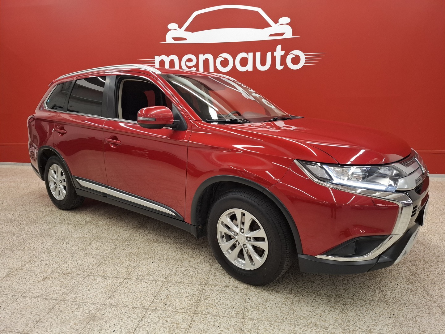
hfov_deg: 73.9
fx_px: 296
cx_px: 222
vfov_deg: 58.9
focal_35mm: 23
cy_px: 167
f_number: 1.8
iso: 160
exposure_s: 1/100
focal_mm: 5.54
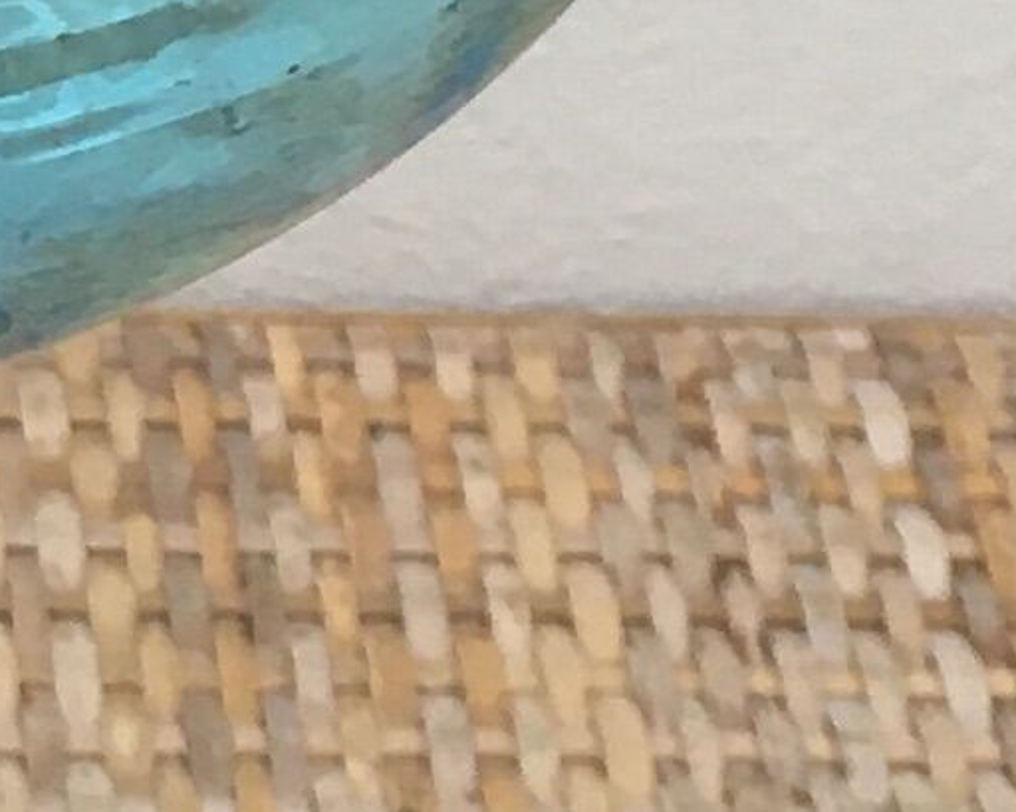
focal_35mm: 223
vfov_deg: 6.8
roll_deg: -1.3
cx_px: -470
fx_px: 6702
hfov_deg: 8.5
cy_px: -496
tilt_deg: -26.8
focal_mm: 4.15
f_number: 2.2
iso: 64
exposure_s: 1/33
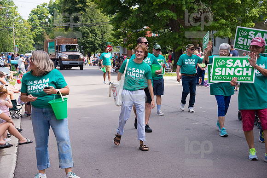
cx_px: 134
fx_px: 519
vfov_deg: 19.5
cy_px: 89
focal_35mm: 70
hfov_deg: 28.8
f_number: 6.3
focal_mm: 70
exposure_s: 1/500
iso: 400
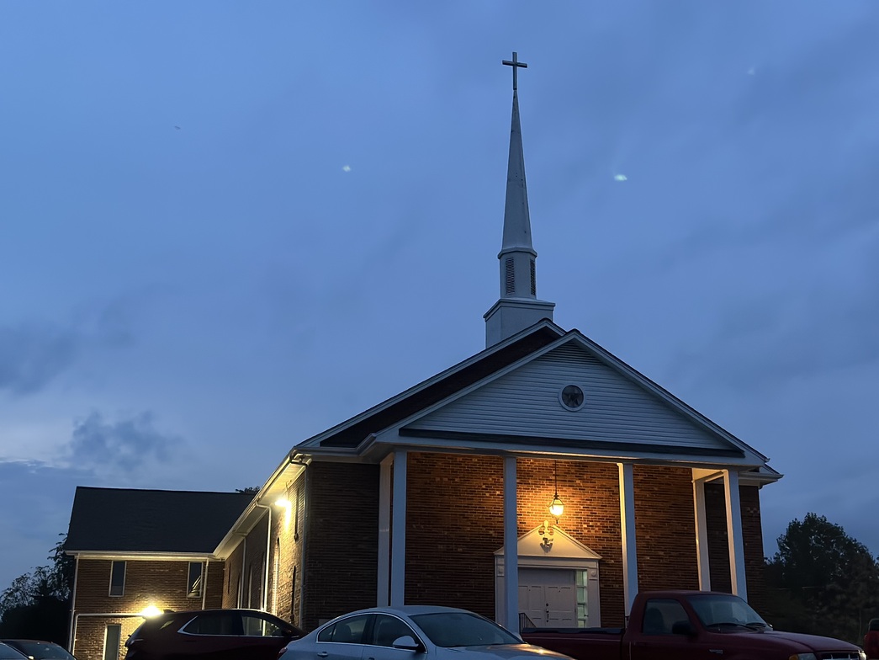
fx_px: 1219
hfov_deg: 39.7
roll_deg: -0.8
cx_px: 440
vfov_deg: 30.3
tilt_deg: +16.6
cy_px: 330
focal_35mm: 48
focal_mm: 6.86
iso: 1000
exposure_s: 1/30
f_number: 1.78
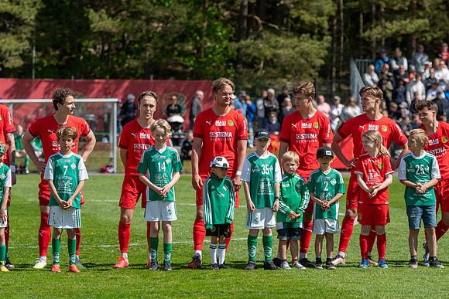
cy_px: 150
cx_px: 224
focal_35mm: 214
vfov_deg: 6.4
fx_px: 2664
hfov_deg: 9.6
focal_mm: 140
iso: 180
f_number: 4
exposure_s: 1/1600
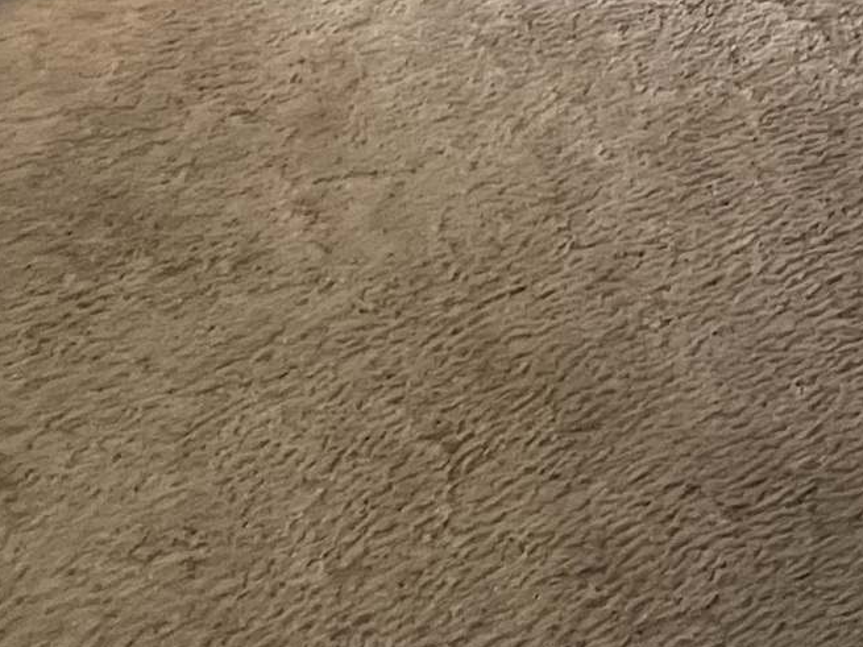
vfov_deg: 19.5
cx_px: 1302
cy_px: -434
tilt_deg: -26.2
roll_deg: +1.9
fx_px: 1520
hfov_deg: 24.5
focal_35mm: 61
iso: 500
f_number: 1.8
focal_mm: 1.57
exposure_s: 1/60
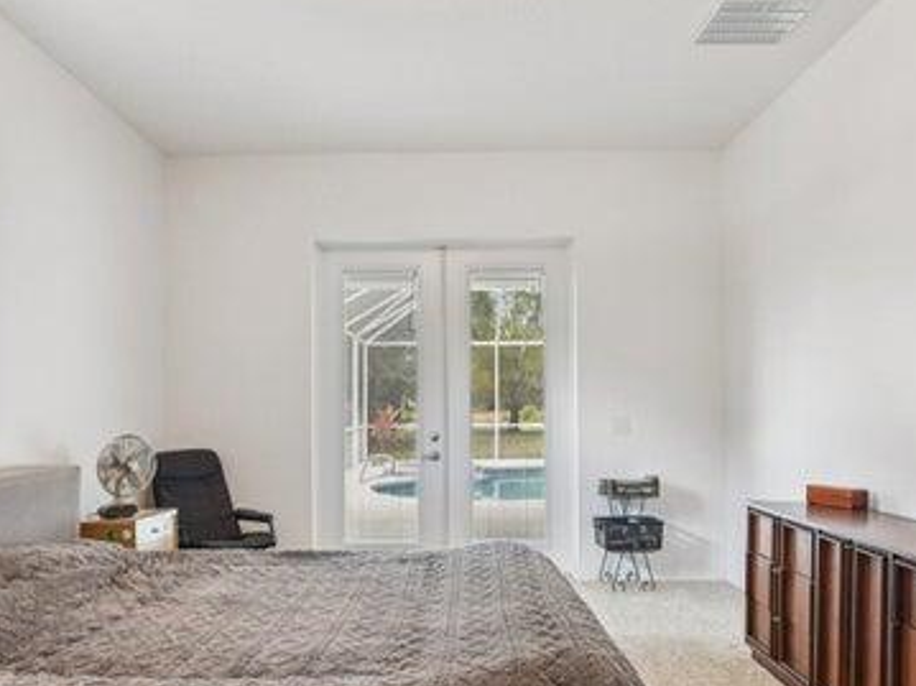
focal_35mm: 27
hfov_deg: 65.3
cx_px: 444
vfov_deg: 50.8
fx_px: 714
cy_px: 428
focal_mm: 14
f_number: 8
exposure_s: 1/6
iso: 400
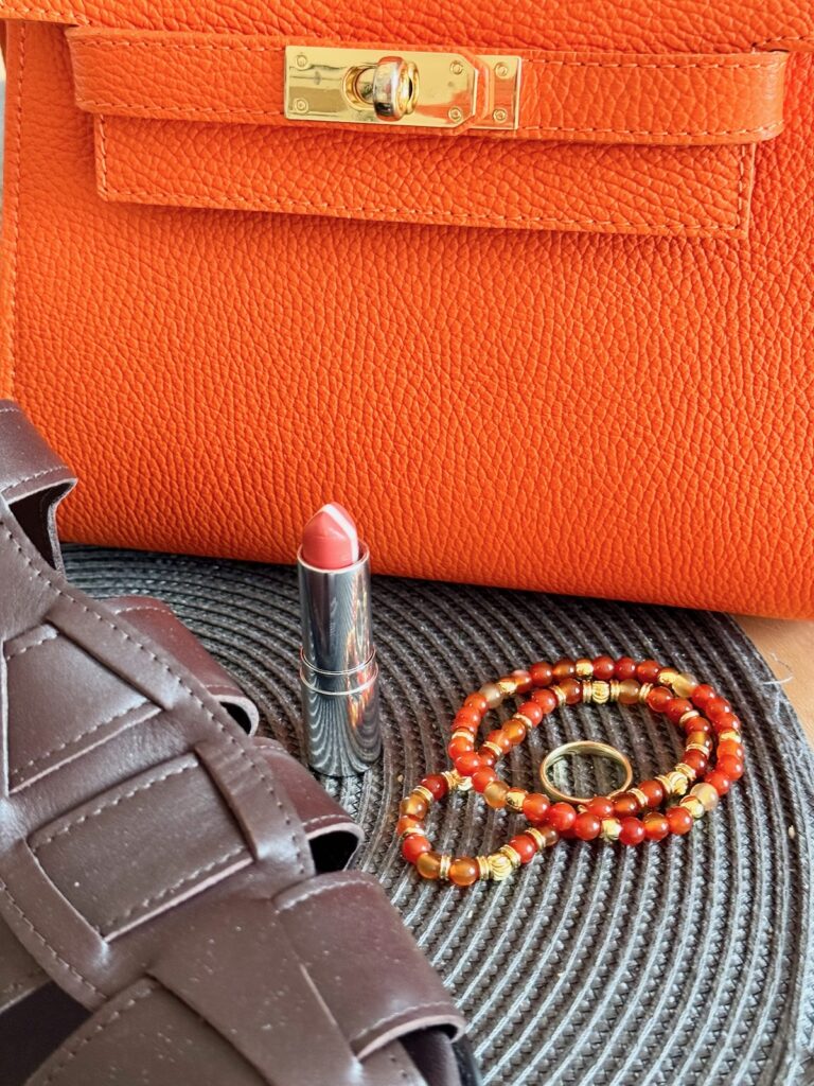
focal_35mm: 48
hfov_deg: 30.3
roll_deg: +1.3
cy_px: 543
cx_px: 407
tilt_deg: -33.2
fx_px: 1505
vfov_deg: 39.7
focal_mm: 6.76
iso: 500
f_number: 1.78
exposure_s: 1/40
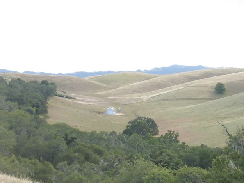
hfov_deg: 20.6
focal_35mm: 95
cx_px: 155
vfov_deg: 15.5
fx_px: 670
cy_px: 130
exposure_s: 1/160
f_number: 4.7
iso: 100
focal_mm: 10.3
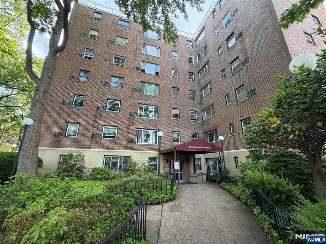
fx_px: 132
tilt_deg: +16.0
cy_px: 122
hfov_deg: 102.1
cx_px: 163
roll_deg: -1.1
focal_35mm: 14
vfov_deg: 85.7
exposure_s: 1/121
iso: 64
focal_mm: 2.22
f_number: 2.2
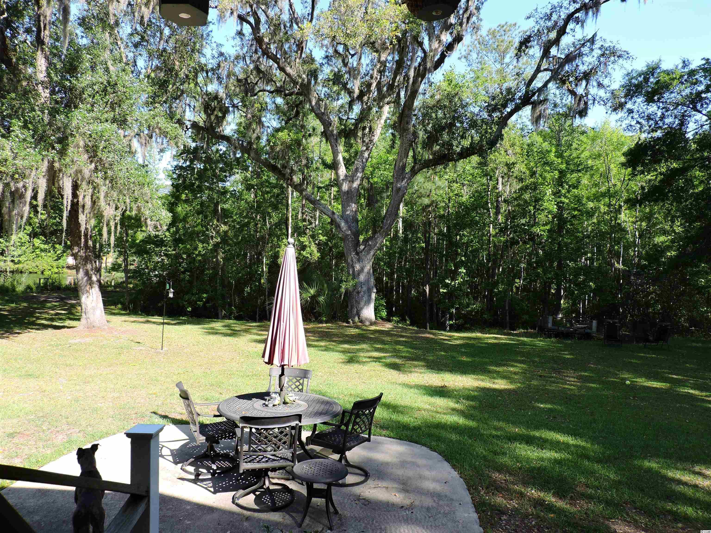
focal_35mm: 24
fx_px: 493
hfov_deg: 71.6
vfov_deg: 56.8
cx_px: 356
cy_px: 266
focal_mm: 4.3
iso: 100
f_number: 3
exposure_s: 1/320
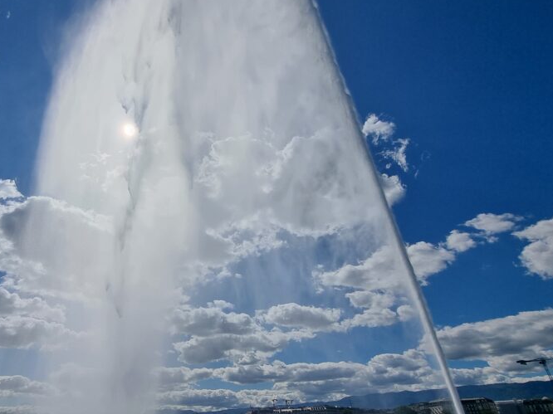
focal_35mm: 20
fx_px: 319
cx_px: 193
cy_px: 216
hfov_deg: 79.6
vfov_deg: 65.9
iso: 50
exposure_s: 1/10944
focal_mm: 2.2
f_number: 2.2
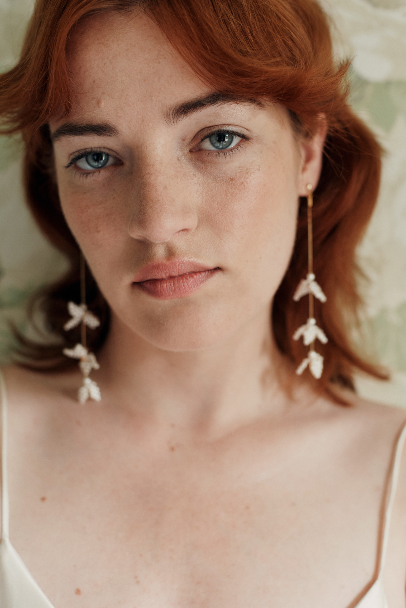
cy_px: 304
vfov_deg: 39.6
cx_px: 203
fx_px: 845
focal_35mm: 50
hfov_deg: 27.0
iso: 800
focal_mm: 50
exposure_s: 1/100
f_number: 4
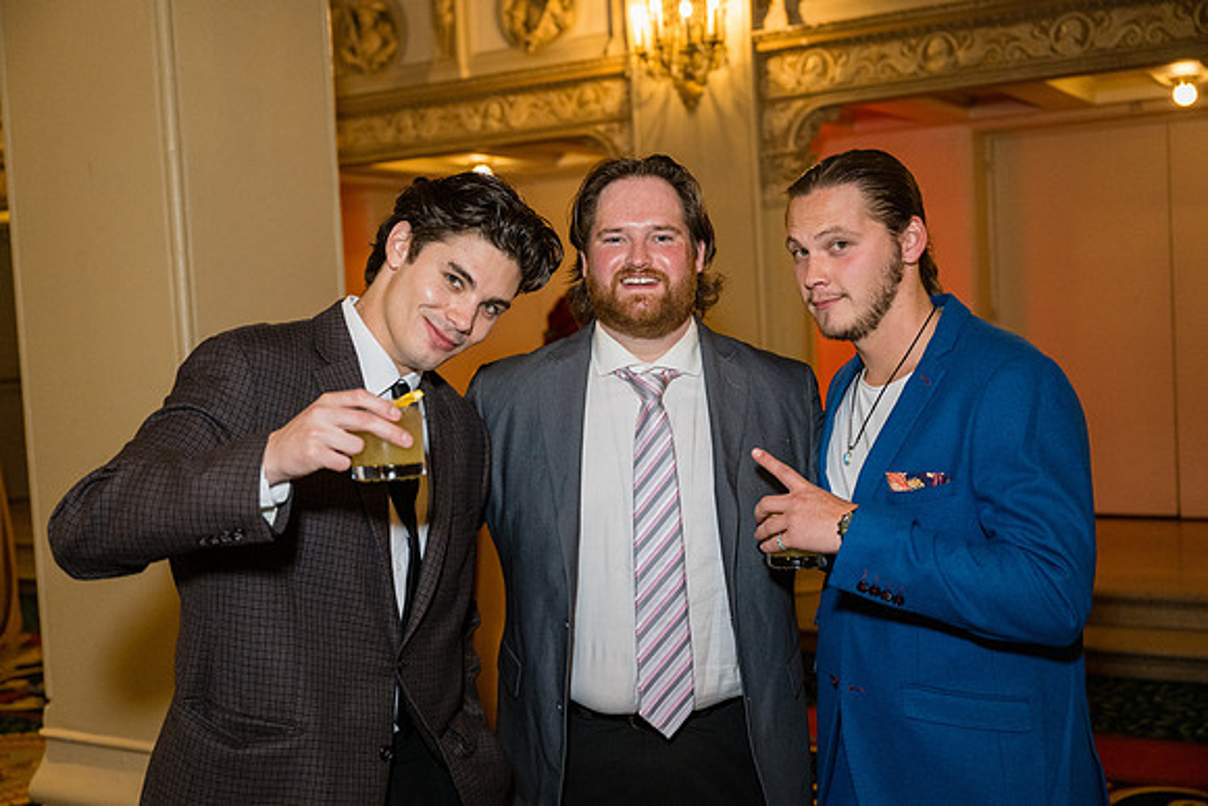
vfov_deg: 31.2
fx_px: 1443
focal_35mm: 43
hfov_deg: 45.4
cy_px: 403
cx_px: 604
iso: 2500
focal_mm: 43
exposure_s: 1/125
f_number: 3.2
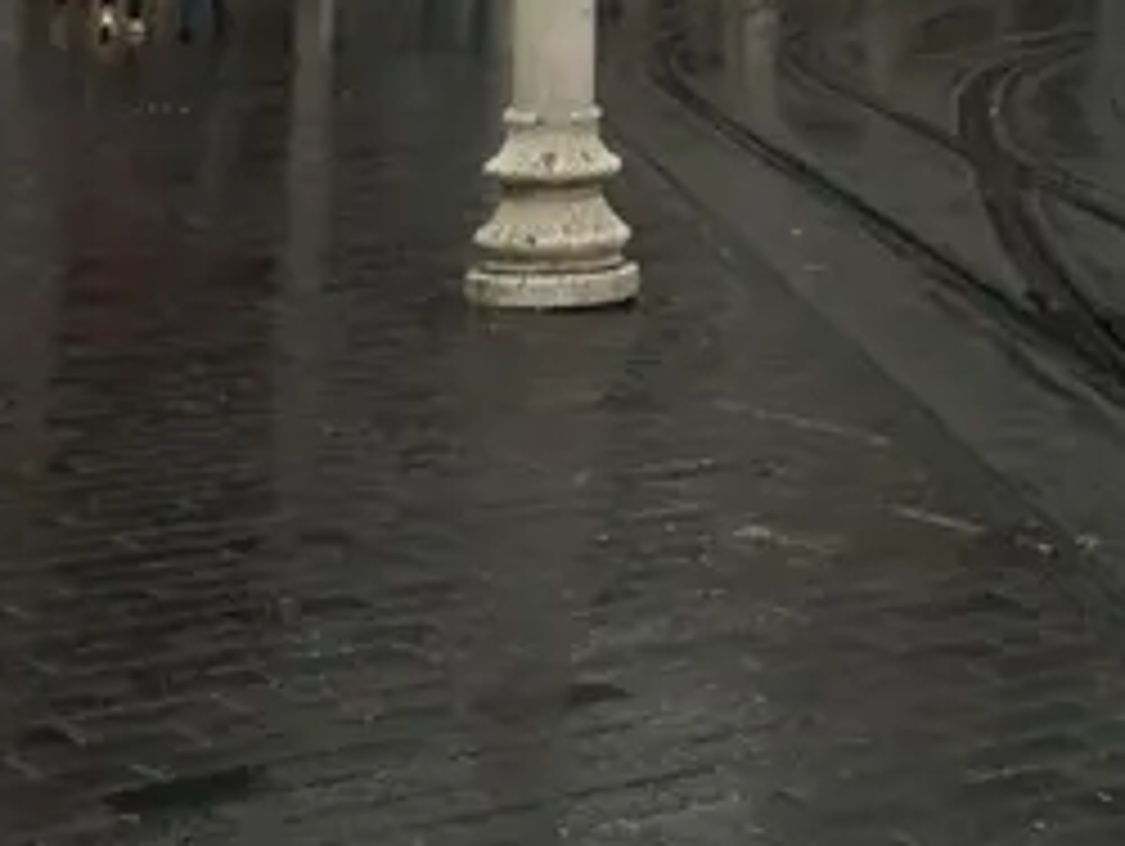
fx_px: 3318
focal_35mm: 102
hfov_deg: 18.7
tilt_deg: +1.3
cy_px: -360
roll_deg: -1.4
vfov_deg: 13.8
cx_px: 1166
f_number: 2.2
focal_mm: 4.15
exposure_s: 1/175
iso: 25
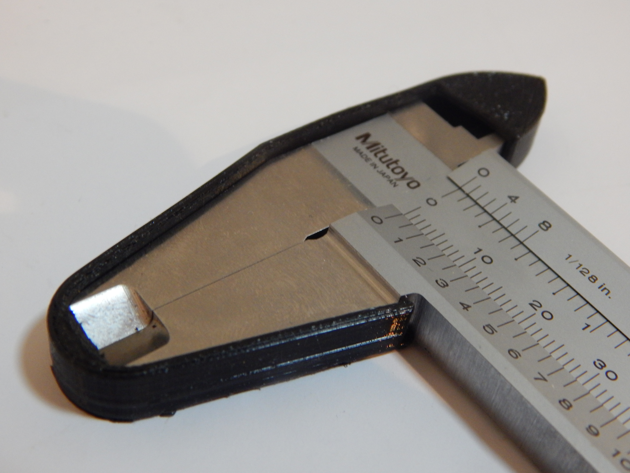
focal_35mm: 54
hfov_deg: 35.5
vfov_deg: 27.0
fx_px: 983
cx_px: 315
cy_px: 236
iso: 400
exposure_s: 1/20
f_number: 3.8
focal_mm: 9.7
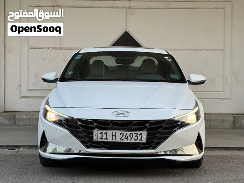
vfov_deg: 18.9
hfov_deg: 25.0
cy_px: 92
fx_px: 550
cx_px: 122
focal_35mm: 78
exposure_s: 1/84
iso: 64
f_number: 2.8
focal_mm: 9
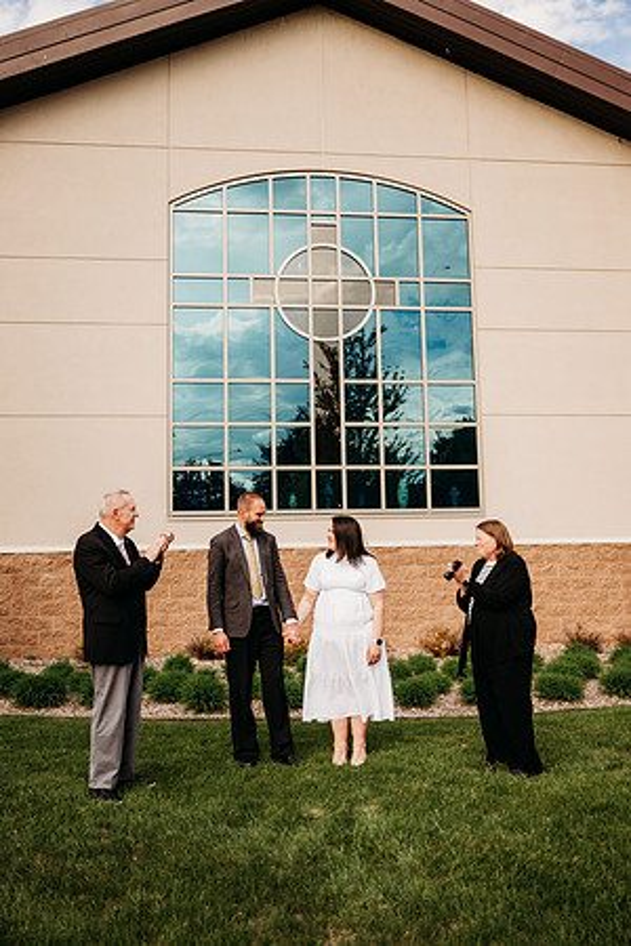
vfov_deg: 60.3
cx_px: 316
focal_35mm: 31
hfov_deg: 42.3
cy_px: 473
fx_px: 815
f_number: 2.8
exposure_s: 1/1600
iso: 200
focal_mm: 31
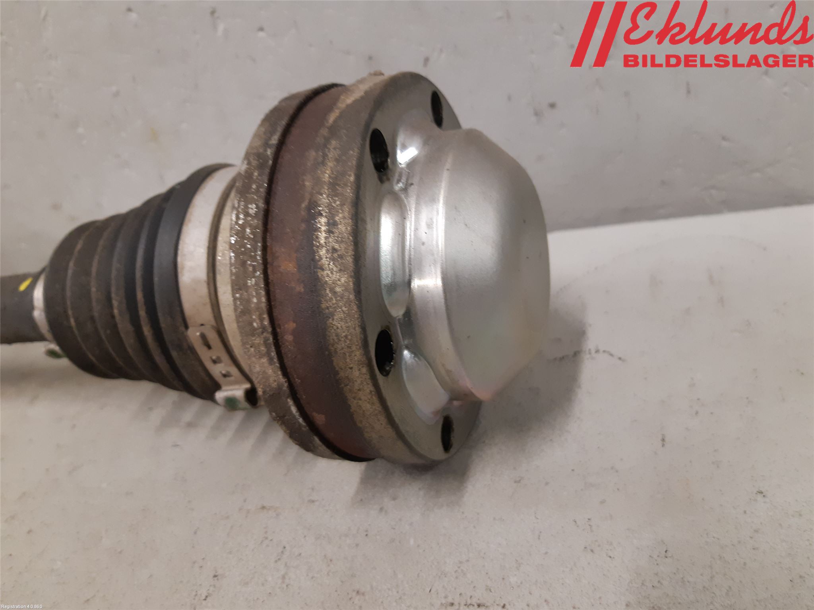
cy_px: 305
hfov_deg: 67.3
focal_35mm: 26
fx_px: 611
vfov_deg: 53.1
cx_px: 407
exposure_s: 1/50
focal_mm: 3.93
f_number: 1.7
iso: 200
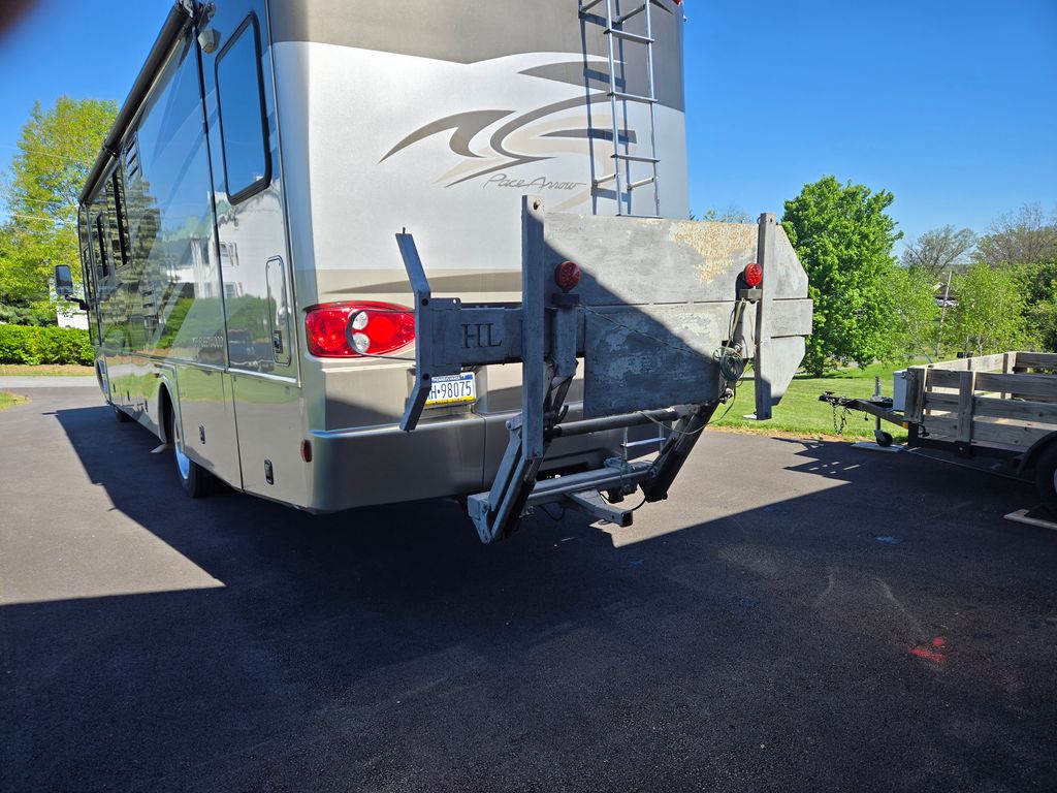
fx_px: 702
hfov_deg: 73.9
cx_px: 528
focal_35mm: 23
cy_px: 396
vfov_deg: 58.9
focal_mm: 5.4
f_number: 1.8
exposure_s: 1/1973
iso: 25
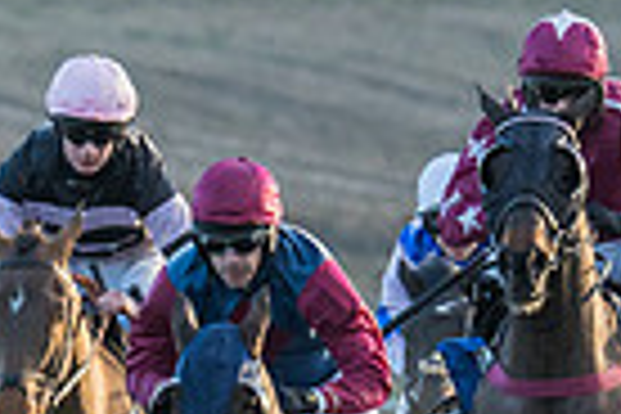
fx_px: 28822
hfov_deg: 1.2
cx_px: 795
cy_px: 264
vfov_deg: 0.8
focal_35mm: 1671
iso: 800
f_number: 4
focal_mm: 195
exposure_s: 1/1000
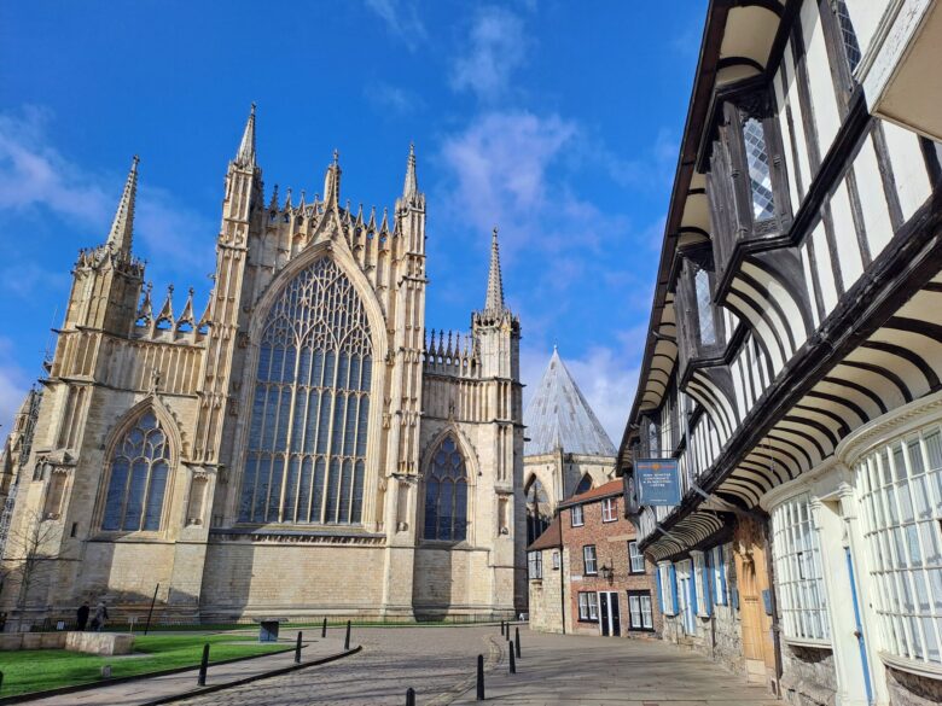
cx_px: 471
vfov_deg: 54.9
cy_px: 353
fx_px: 680
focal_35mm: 25
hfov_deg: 69.4
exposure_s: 1/2110
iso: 32
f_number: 1.8
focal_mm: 4.65
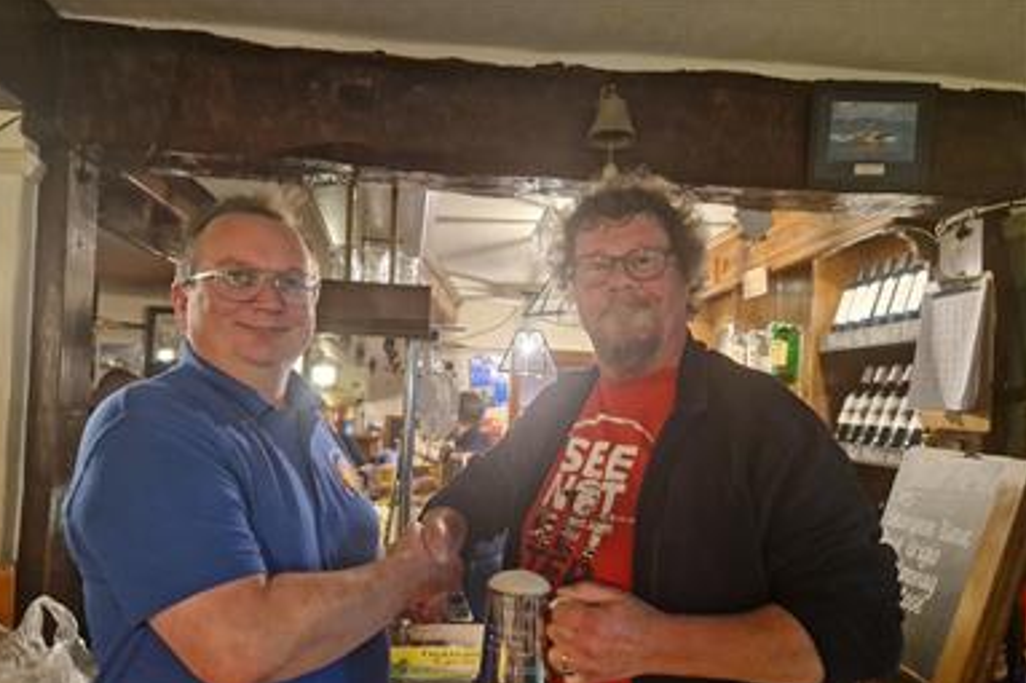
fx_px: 712
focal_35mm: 25
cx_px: 493
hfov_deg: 71.5
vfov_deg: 51.1
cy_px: 394
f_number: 1.8
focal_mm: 5.4
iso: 400
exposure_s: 1/14
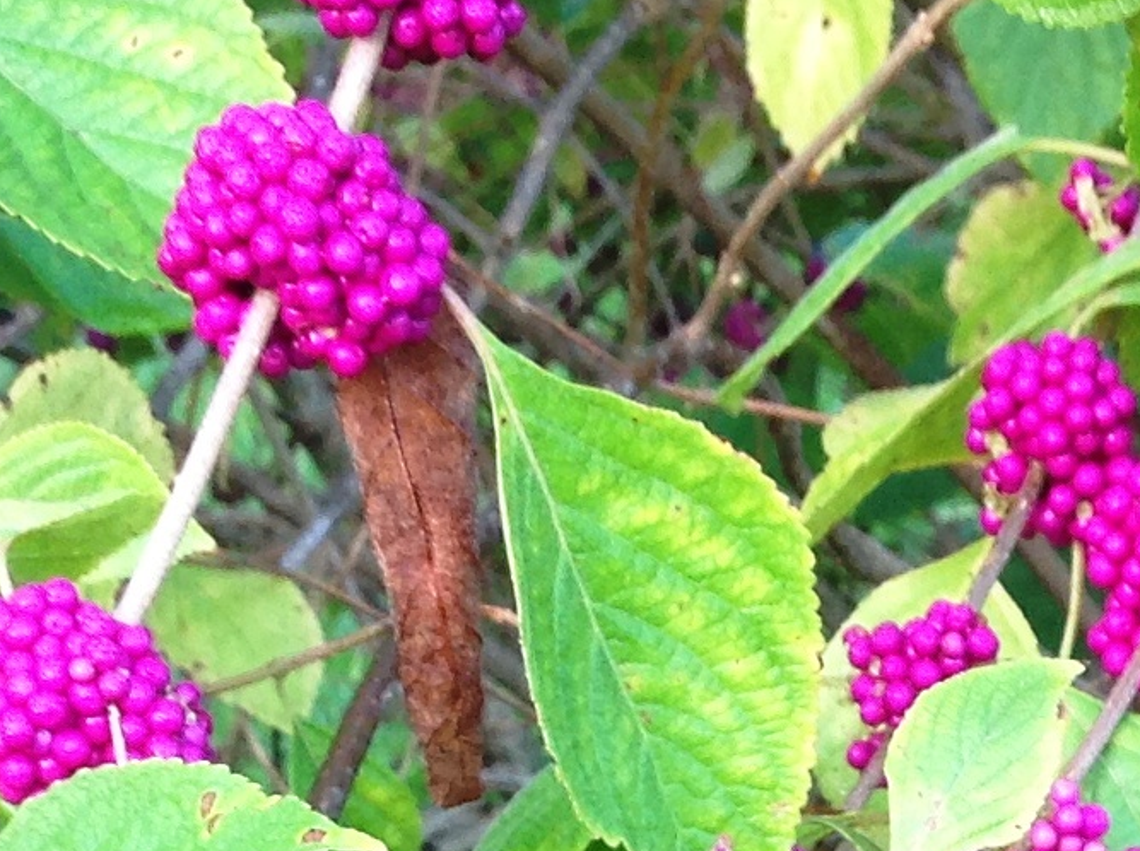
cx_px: 875
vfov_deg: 10.3
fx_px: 4472
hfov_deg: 14.5
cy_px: 1514
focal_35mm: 136
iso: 64
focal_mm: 4.28
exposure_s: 1/24
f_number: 2.4
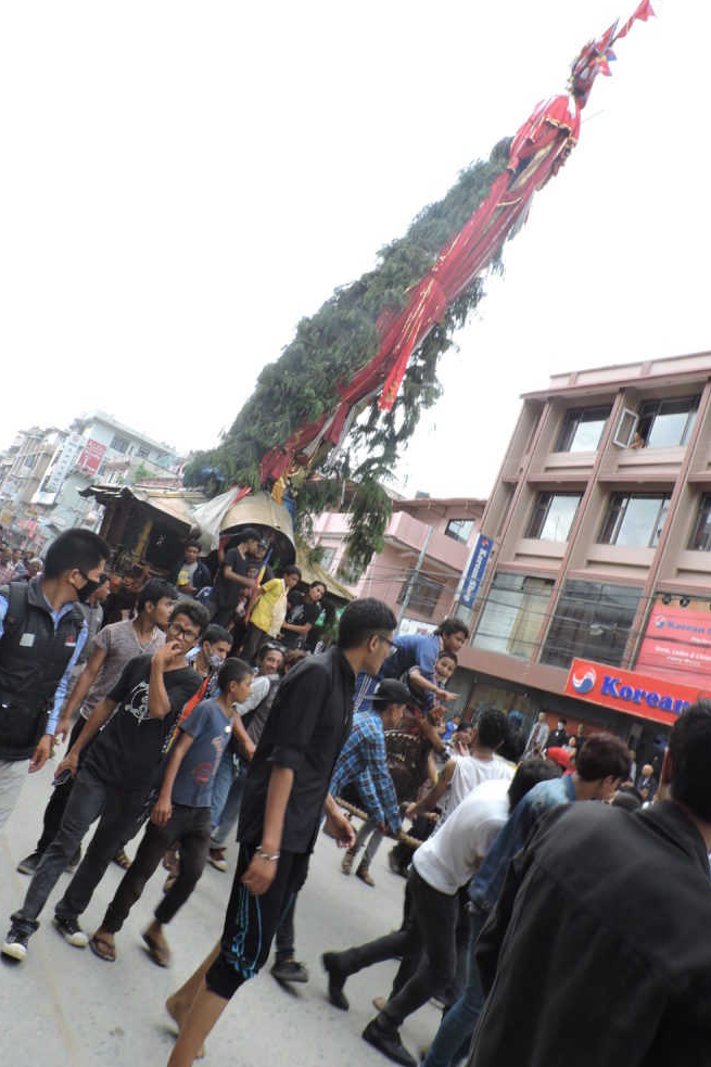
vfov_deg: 69.4
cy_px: 518
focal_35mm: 26
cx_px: 367
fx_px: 770
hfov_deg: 49.5
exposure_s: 1/60
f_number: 4.2
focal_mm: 4.3
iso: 100
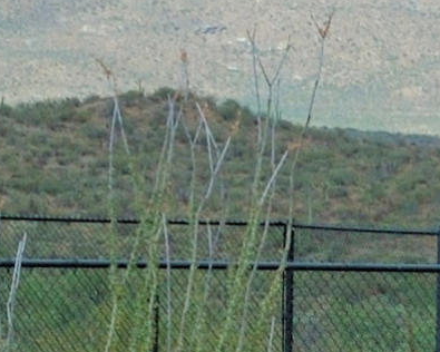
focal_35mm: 342
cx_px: -340
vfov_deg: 4.5
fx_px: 4454
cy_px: 177
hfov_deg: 5.6
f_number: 9
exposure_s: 1/200
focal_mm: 32
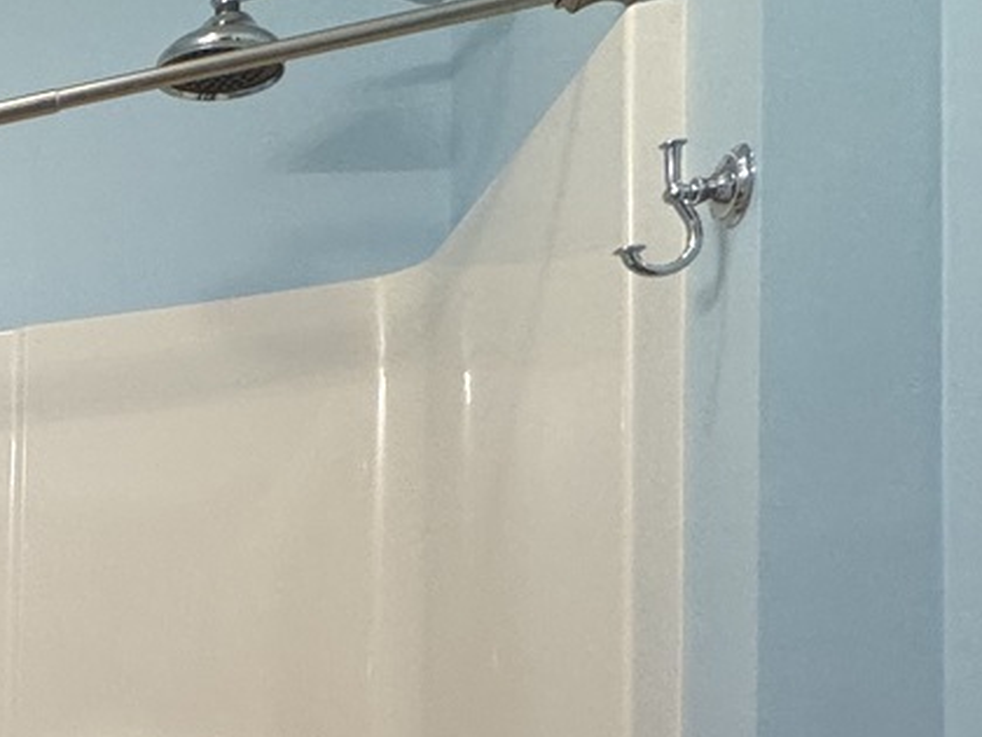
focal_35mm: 48
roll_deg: -0.6
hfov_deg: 25.0
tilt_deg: -1.0
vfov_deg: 27.9
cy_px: 791
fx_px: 1362
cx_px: -627
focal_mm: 2.22
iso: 200
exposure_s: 1/120
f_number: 2.2
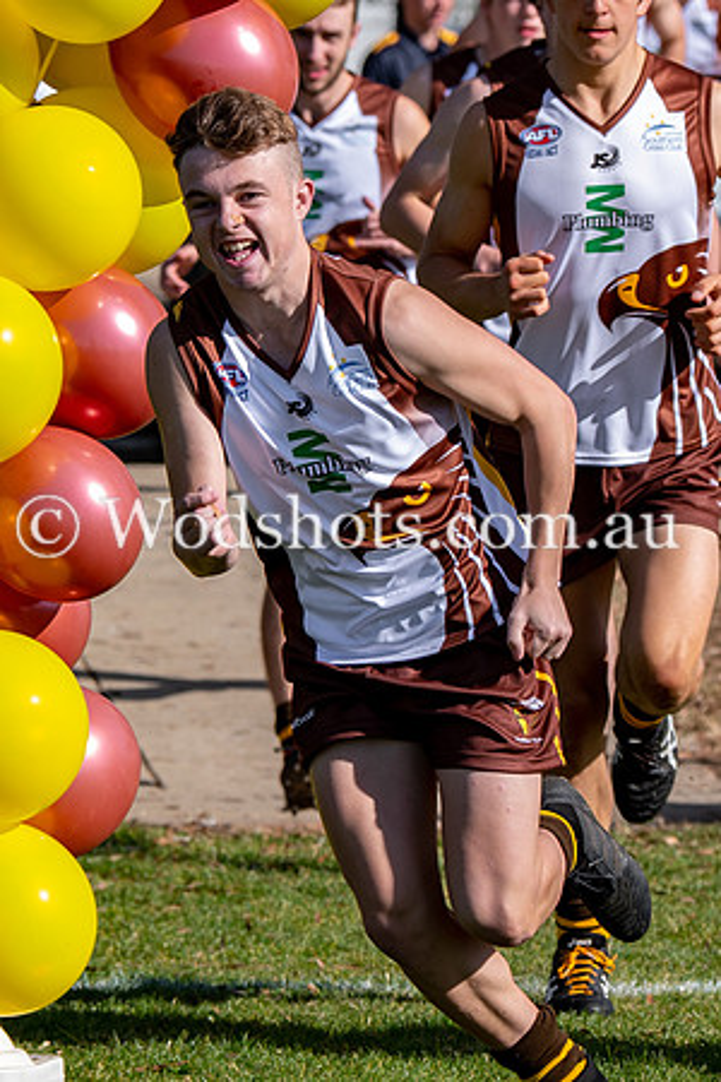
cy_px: 451
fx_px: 12729
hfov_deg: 3.2
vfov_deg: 4.9
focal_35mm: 424
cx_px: 442
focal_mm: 120
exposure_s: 1/1000
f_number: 4
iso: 100
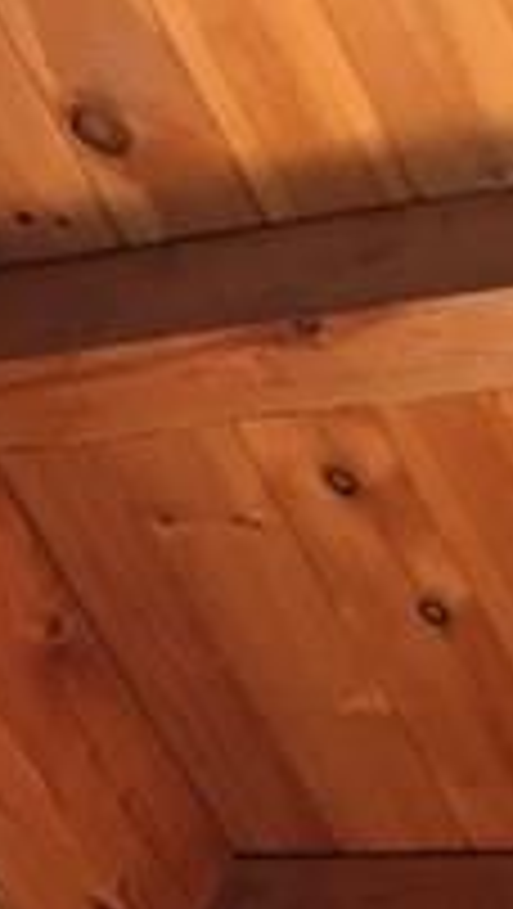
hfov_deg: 7.2
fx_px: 3860
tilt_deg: -1.0
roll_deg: +1.1
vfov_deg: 13.2
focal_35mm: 160
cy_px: 1004
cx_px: -675
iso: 100
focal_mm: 4.15
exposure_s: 1/17
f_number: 2.2
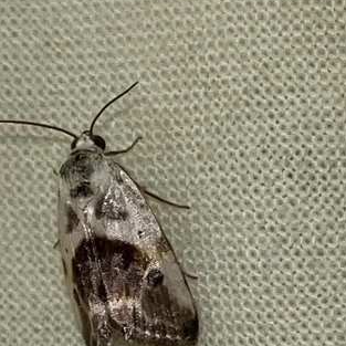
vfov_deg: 35.4
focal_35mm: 47
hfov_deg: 35.8
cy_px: 250
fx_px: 531
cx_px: 123
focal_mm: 5.1
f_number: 1.6
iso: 32
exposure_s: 1/82
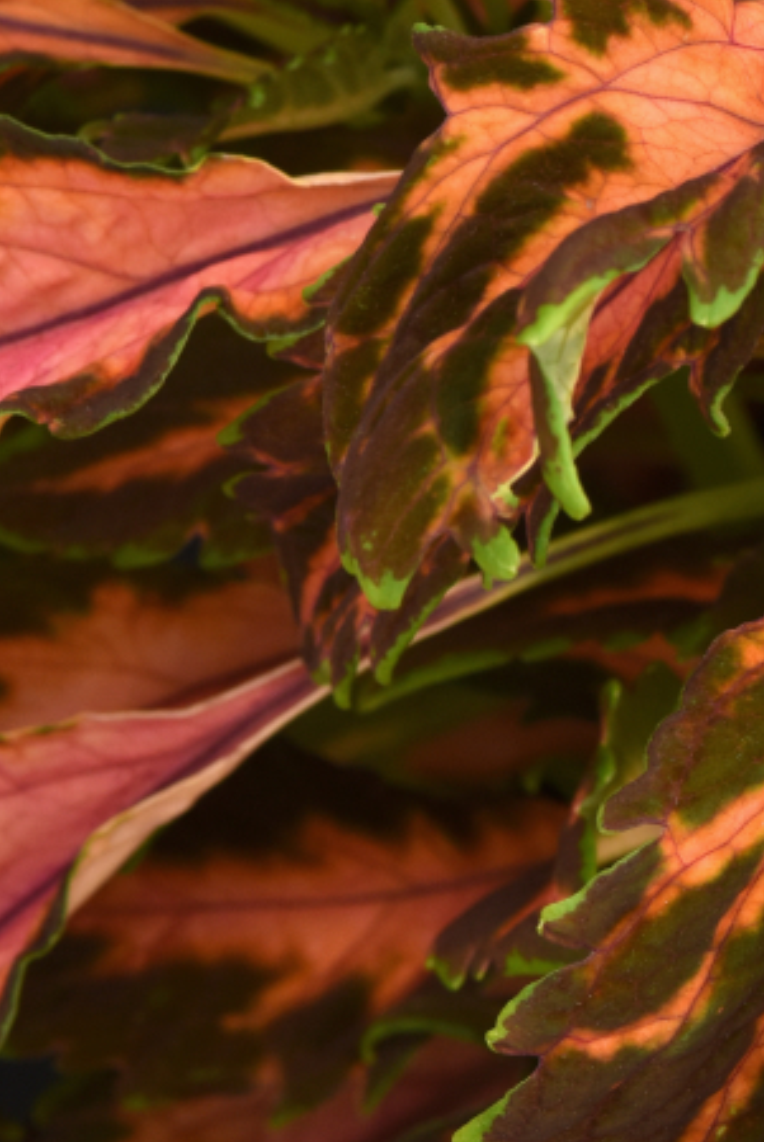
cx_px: 1175
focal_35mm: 373
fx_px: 11846
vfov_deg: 5.5
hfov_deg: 3.7
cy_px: 736
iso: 400
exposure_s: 1/200
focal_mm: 105
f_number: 11
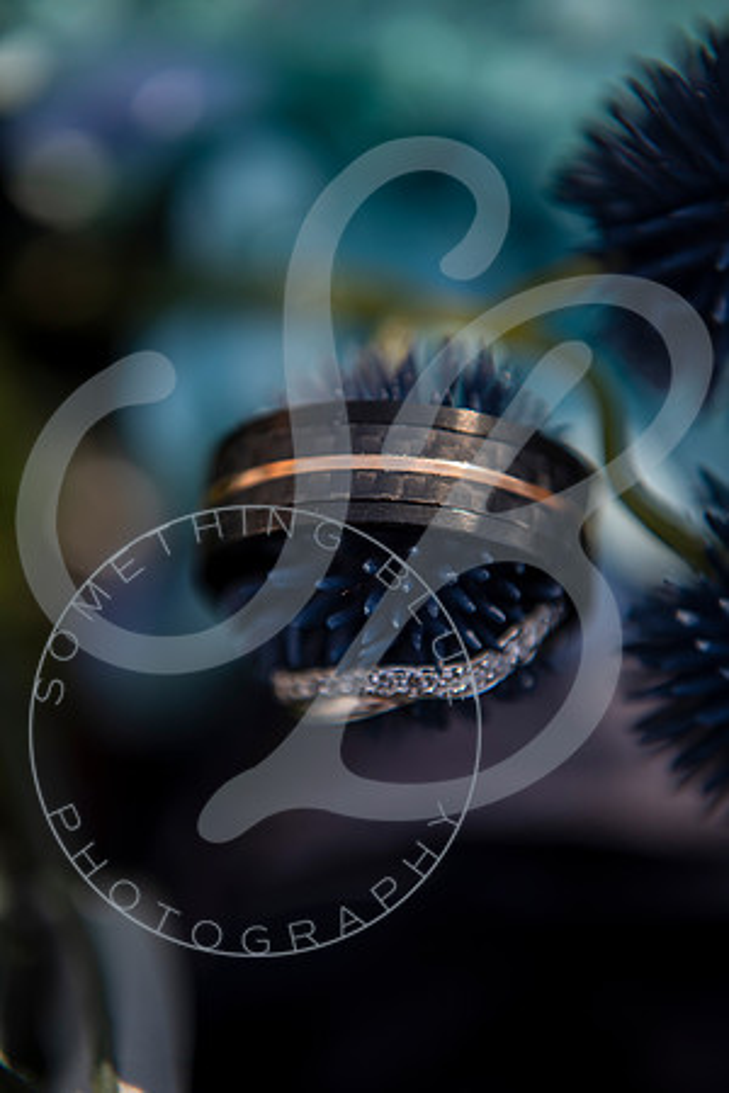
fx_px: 2126
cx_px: 364
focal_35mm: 70
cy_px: 546
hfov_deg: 19.5
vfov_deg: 28.8
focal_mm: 70
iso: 100
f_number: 5
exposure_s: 1/125
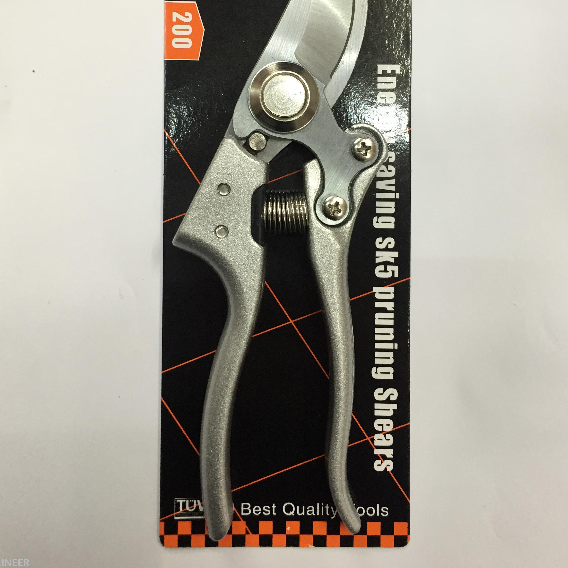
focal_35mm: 35
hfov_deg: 47.2
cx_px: 286
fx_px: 650
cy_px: 180
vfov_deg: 46.3
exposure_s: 1/30
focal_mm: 4.15
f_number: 2.2
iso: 100
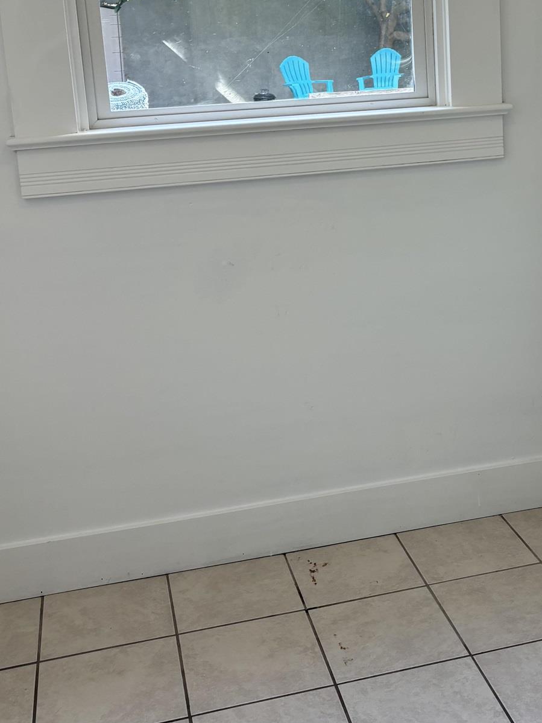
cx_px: 395
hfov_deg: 28.8
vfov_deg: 37.5
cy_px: 209
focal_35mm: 50
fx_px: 1043
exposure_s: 1/120
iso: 50
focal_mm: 5.96
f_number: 1.6
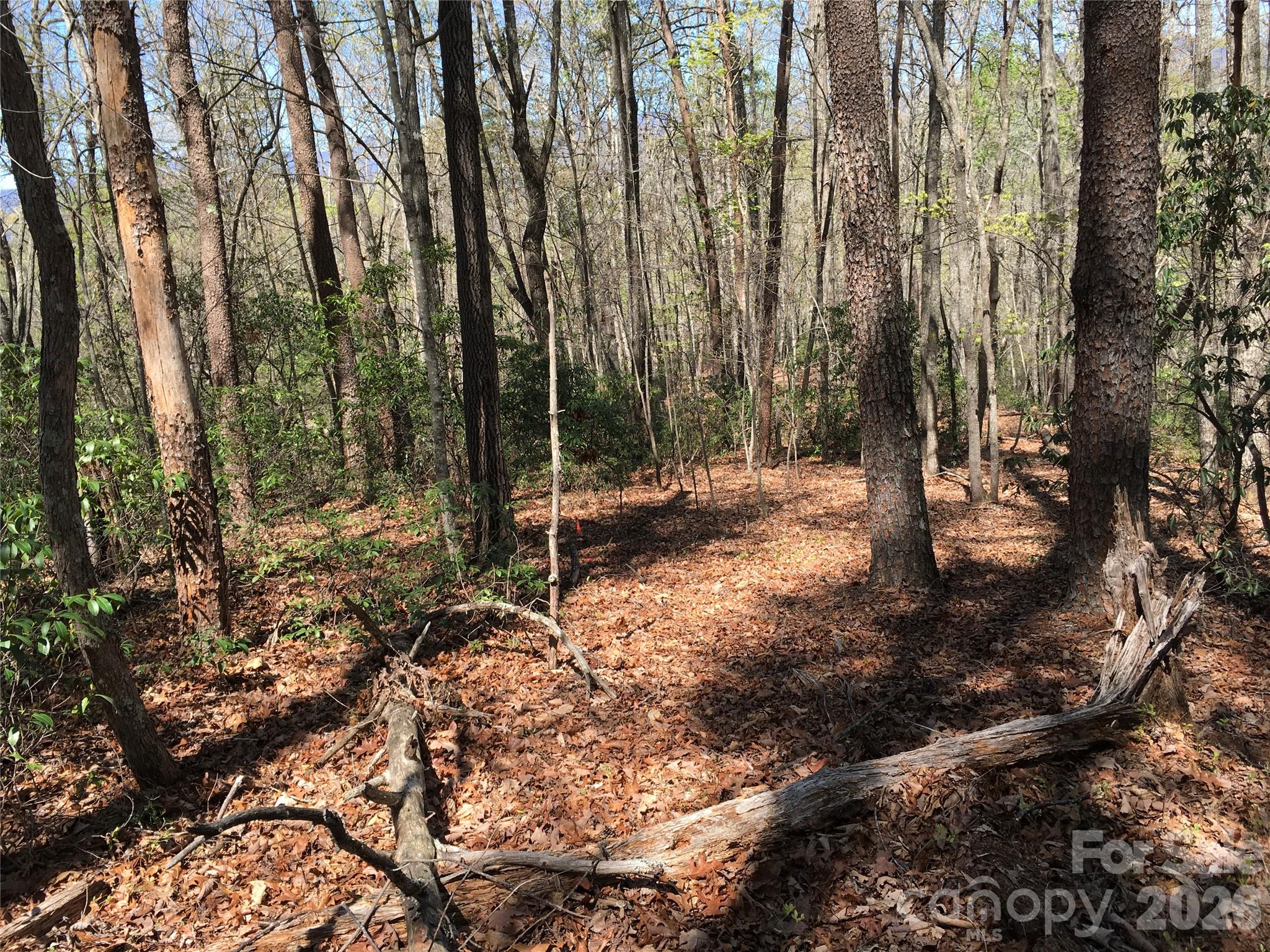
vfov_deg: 48.2
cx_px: 635
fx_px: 1064
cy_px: 476
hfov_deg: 61.7
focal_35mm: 29
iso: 25
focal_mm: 4.15
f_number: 2.2
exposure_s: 1/472
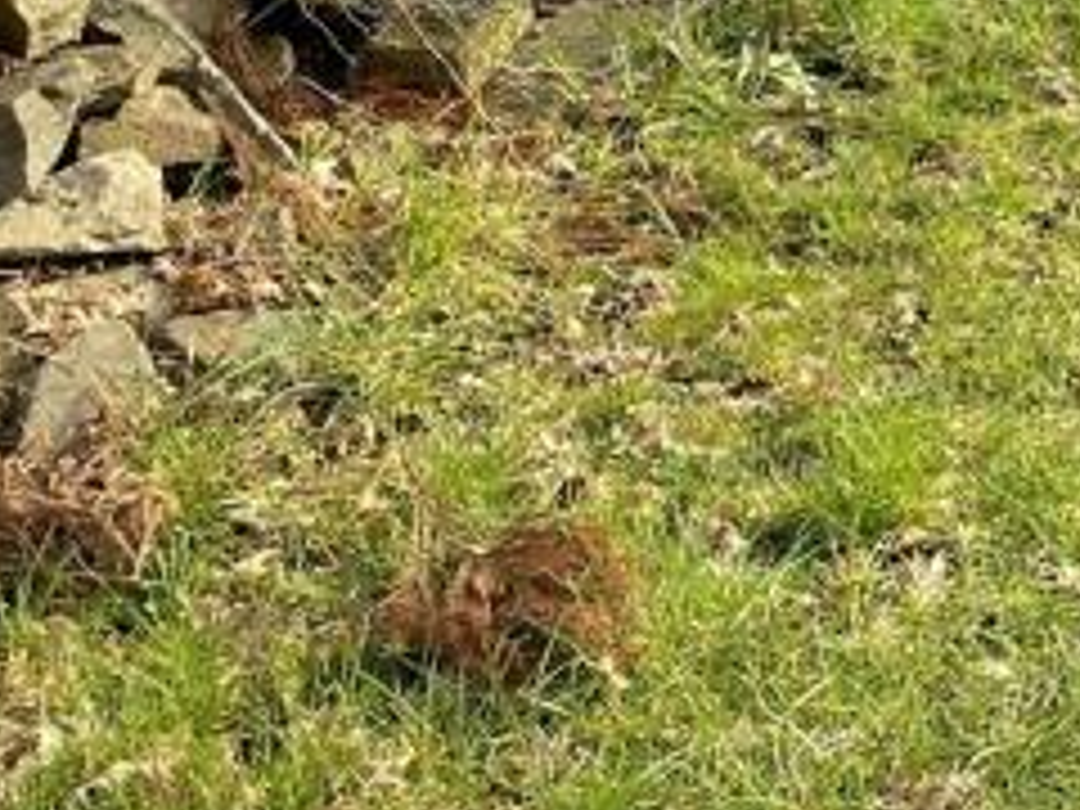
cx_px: 1778
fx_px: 3463
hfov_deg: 15.8
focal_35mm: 111
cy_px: -292
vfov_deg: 12.8
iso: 32
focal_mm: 4.25
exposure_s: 1/489
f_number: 1.8
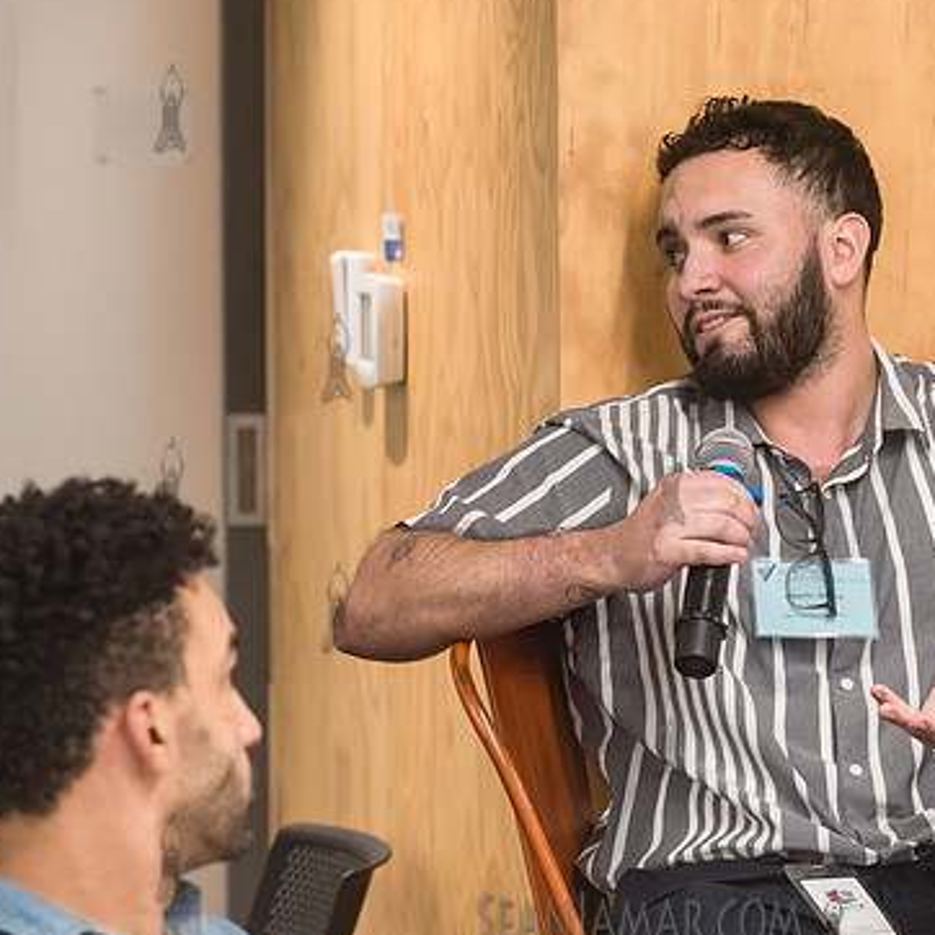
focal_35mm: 210
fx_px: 6417
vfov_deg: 8.3
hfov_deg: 8.3
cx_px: 771
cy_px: 524
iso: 2500
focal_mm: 125
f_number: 4
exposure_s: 1/250
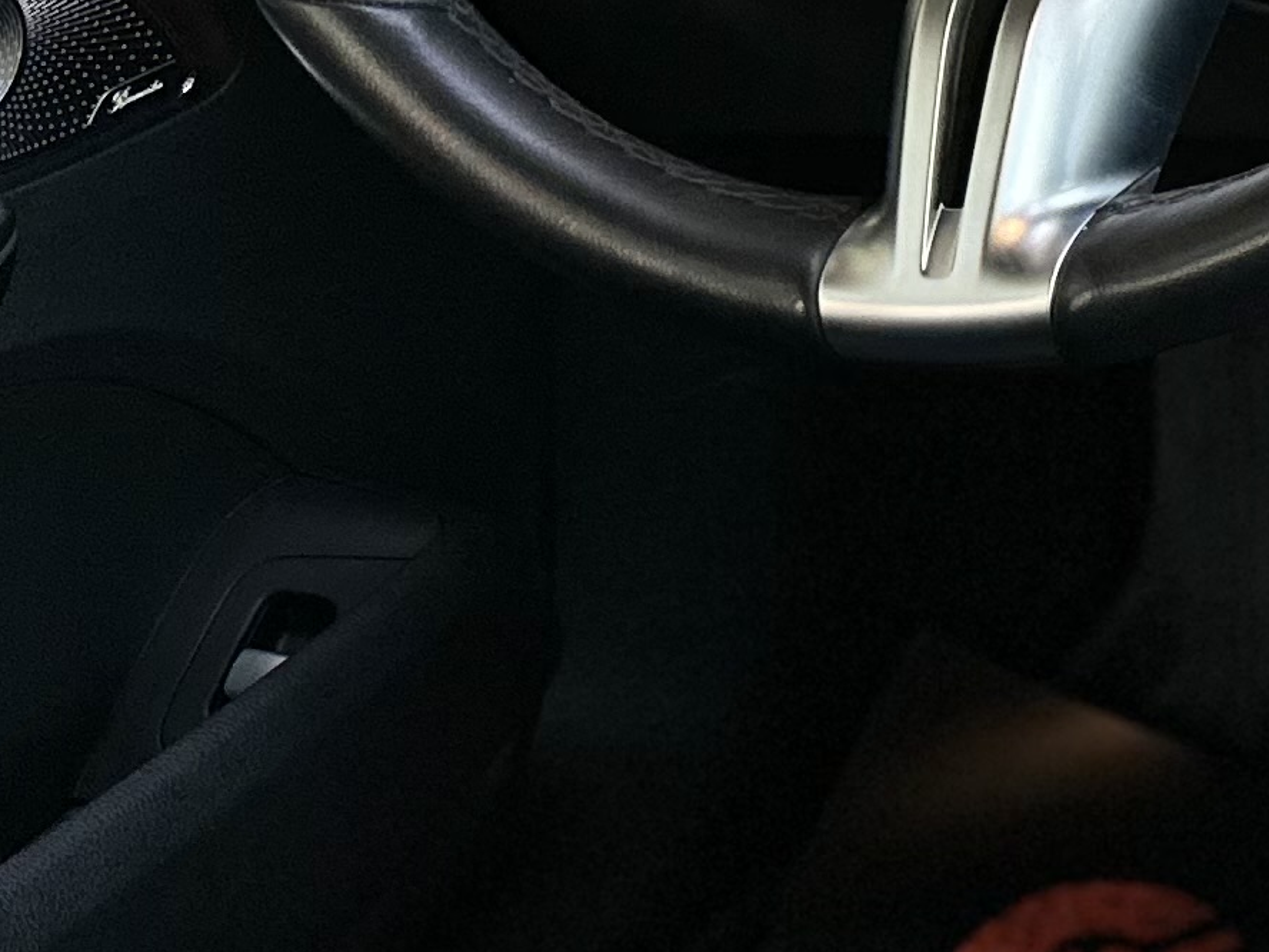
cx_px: 2782
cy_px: -380
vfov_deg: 13.0
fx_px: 3996
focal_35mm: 109
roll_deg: +1.3
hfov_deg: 14.1
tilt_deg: -17.0
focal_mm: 6.86
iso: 100
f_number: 1.78
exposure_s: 1/121
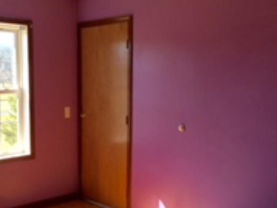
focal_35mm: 49
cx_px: 114
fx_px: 392
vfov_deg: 29.6
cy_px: 121
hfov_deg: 38.8
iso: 32
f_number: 2.2
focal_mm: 4.15
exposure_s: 1/129
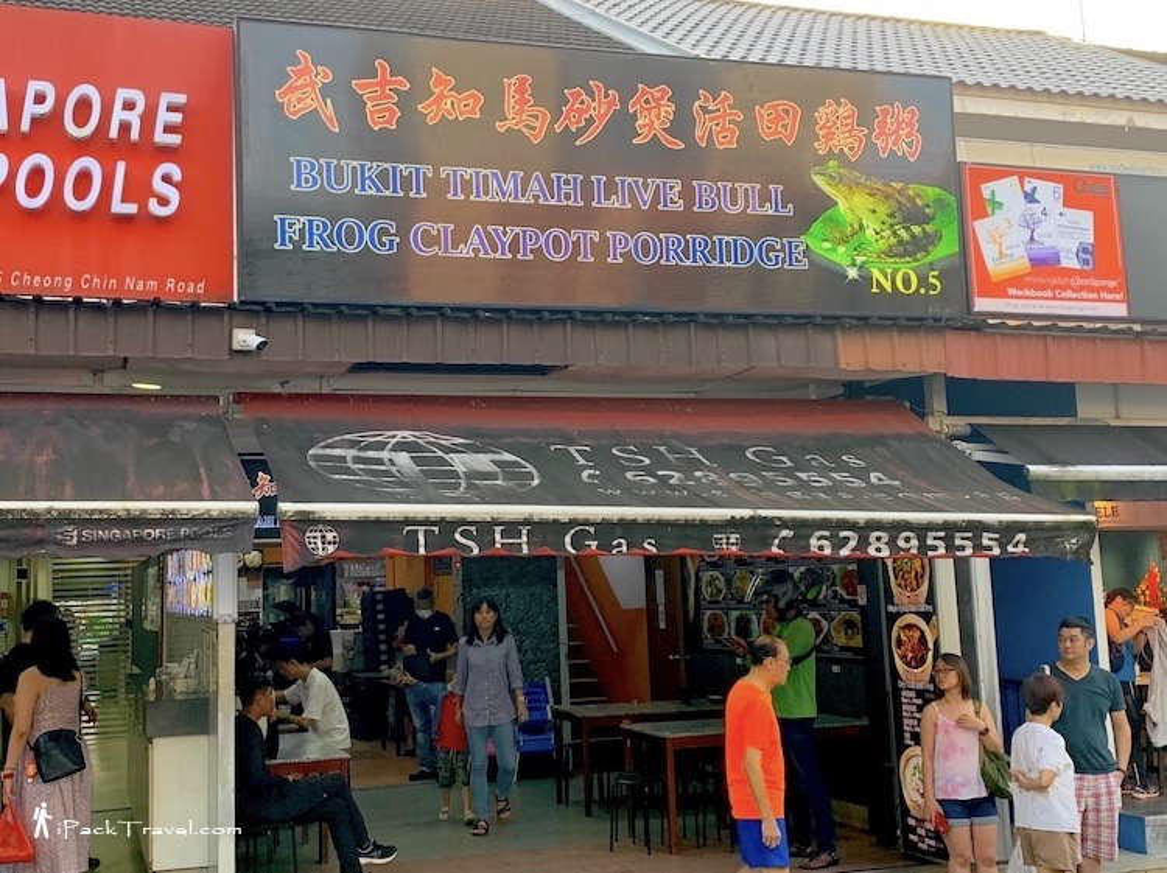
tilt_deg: +8.7
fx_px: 876
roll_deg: +2.2
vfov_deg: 53.0
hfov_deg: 67.4
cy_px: 436
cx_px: 584
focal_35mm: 26
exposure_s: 1/122
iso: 50
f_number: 1.8
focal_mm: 4.25
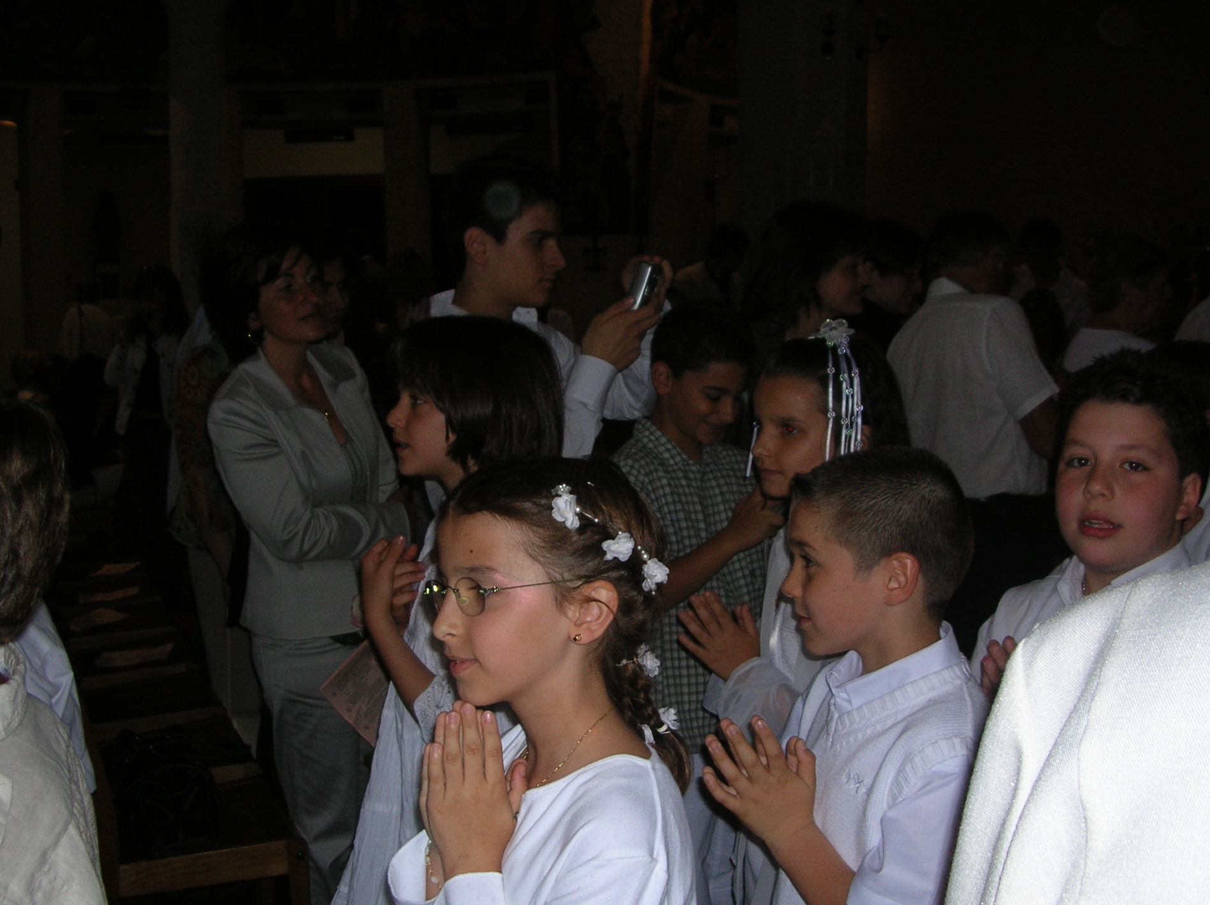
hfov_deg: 44.8
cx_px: 615
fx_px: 1467
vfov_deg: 34.3
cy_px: 488
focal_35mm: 42
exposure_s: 1/60.1
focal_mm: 5.8
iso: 50
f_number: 2.8
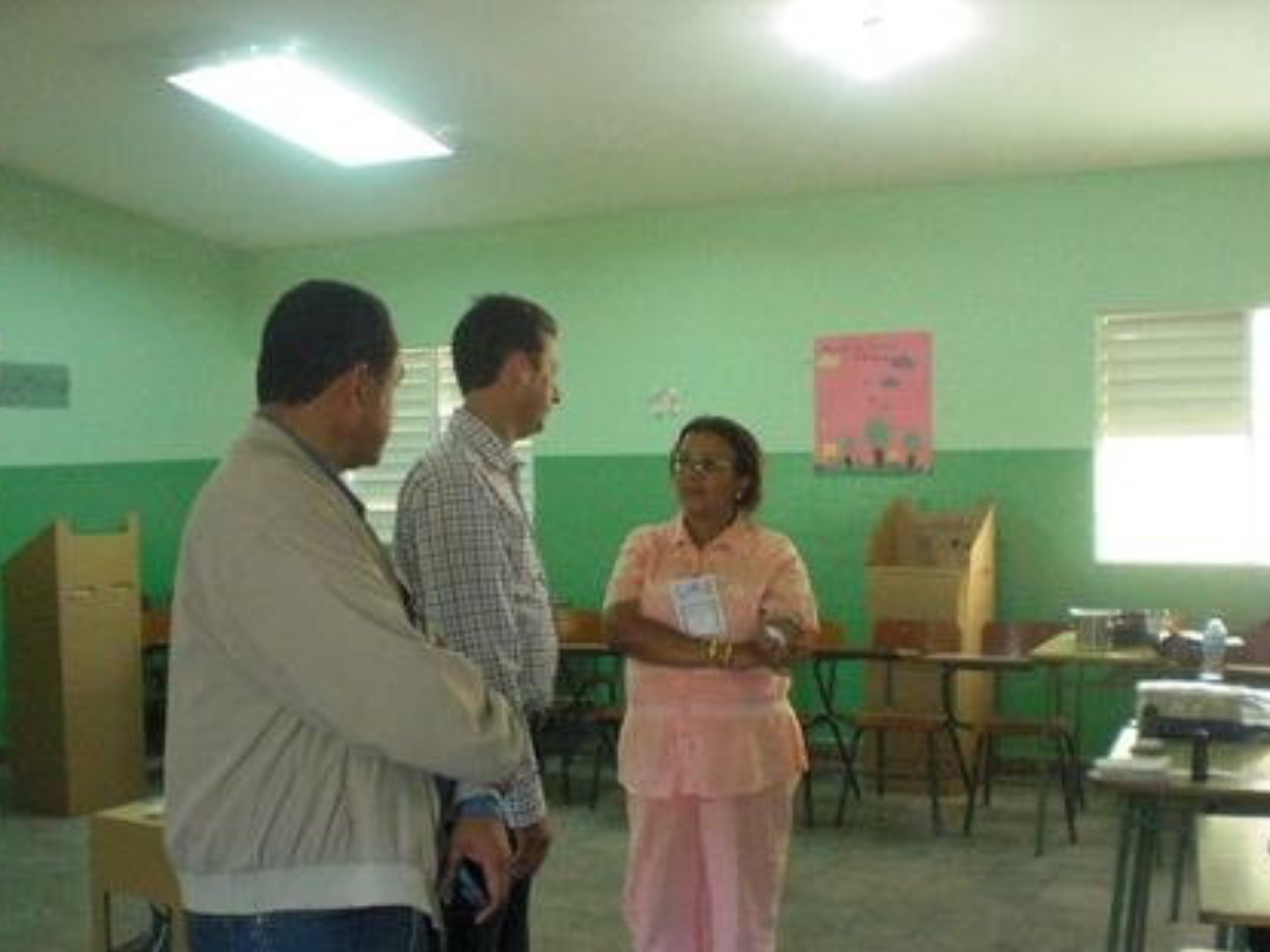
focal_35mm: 41
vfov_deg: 35.1
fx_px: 1504
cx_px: 594
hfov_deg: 45.8
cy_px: 511
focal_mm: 6.3
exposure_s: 1/80
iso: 800
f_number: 3.1
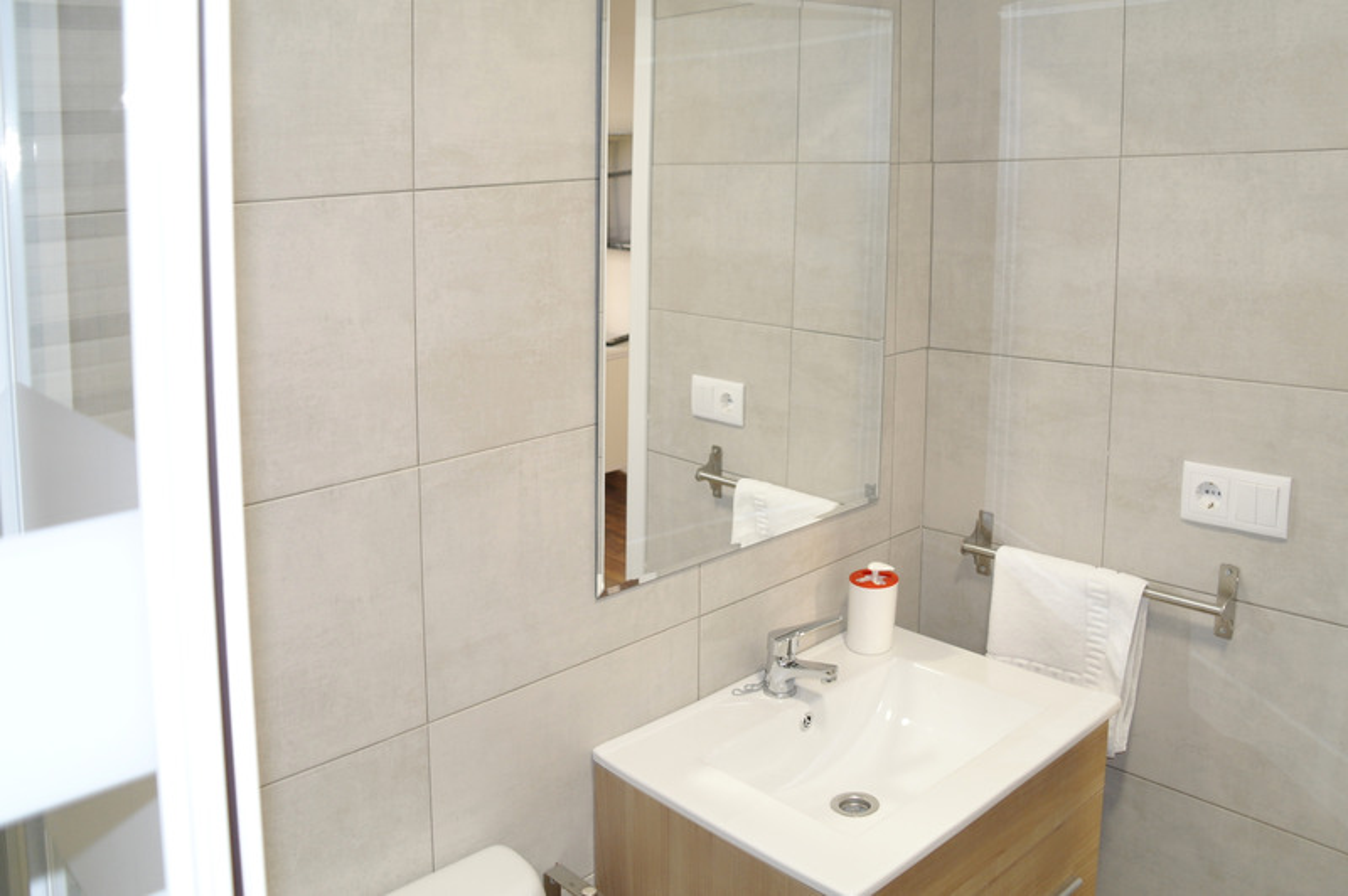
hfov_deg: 67.4
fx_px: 1010
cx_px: 674
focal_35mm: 27
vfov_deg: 47.9
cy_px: 448
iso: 400
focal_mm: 18
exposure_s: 1/40
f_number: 3.5
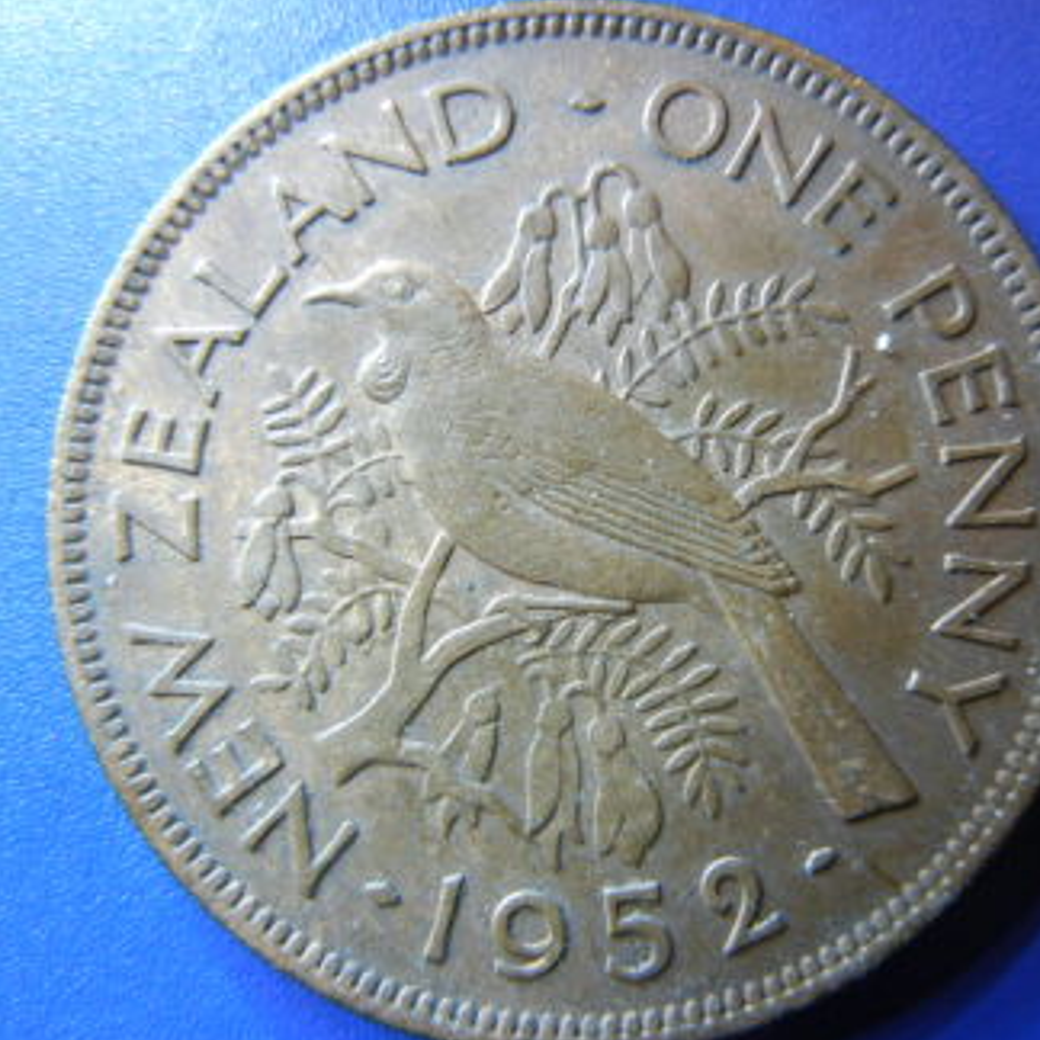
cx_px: 597
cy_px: 526
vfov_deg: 46.0
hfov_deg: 45.9
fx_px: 1224
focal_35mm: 36
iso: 160
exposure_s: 1/31
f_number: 3.5
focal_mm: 5.4
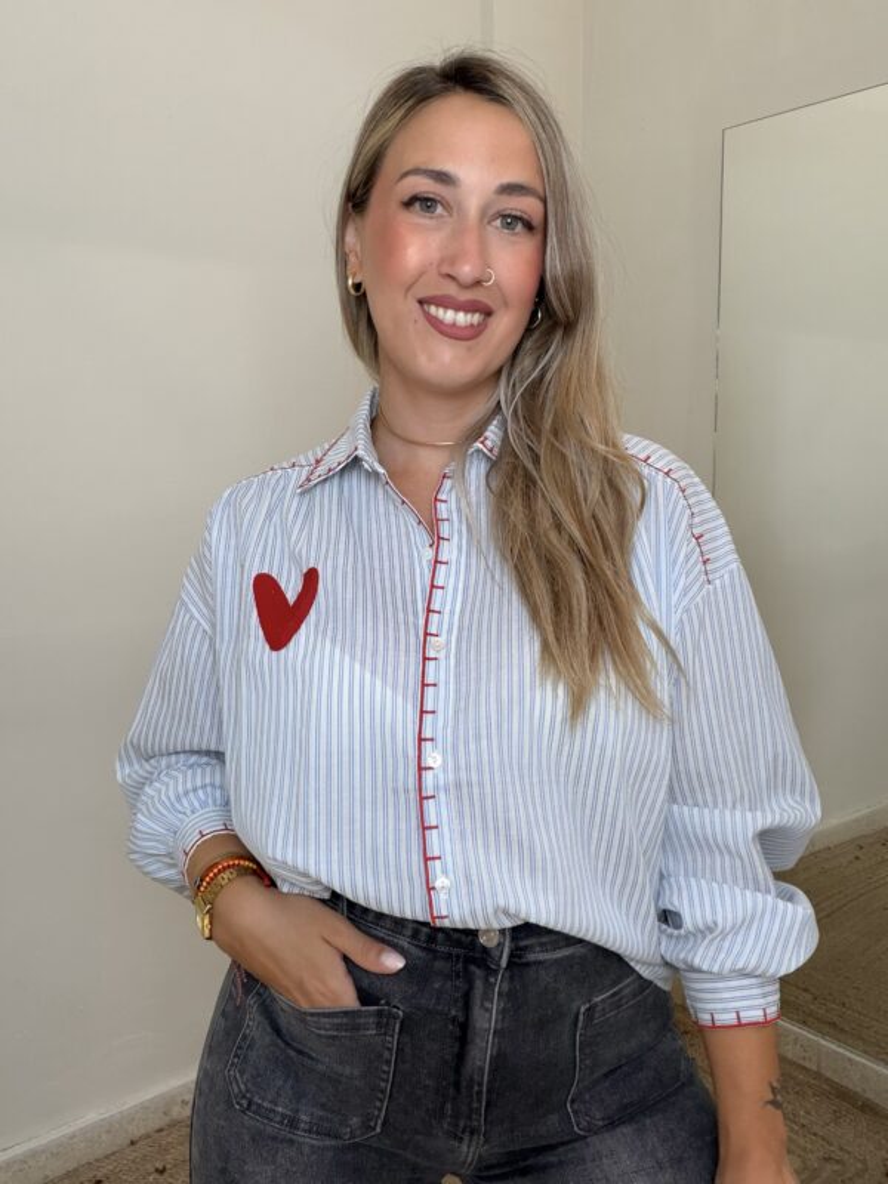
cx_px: 444
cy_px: 592
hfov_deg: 46.8
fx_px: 1026
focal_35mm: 30
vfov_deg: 60.0
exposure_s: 1/60
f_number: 1.9
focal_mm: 2.71
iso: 80
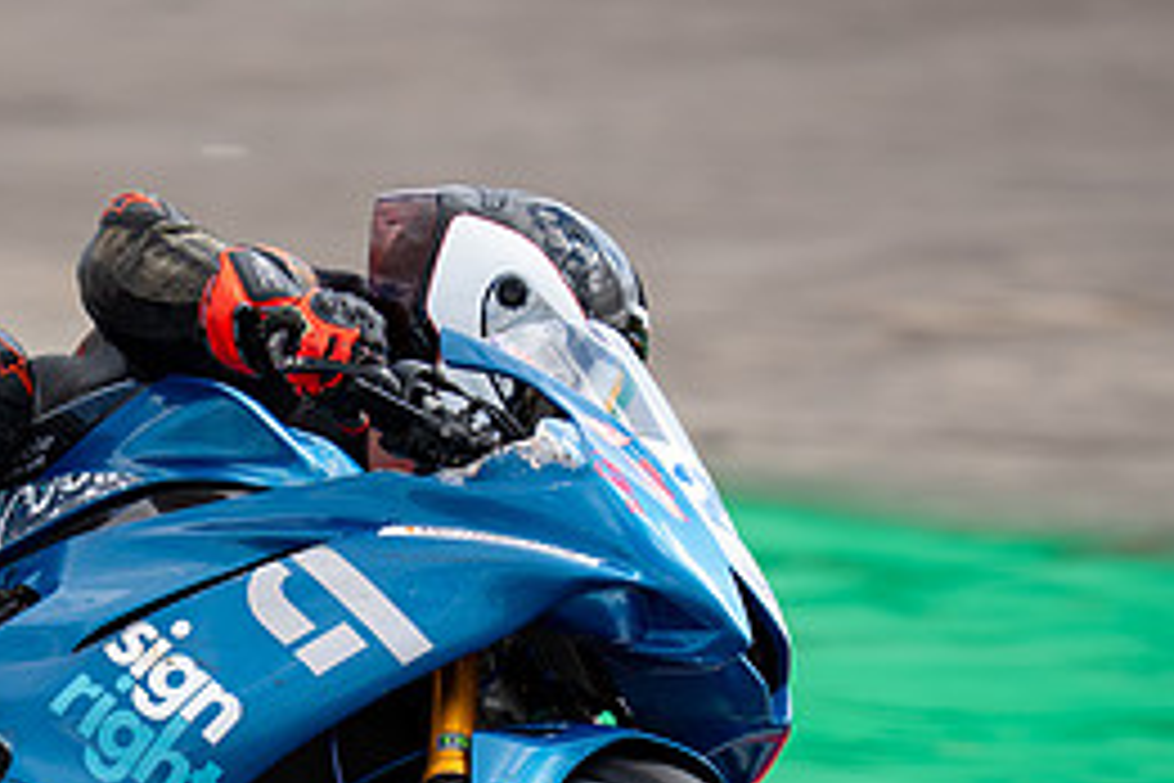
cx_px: 72
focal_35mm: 940
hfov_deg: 2.2
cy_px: 649
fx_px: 30652
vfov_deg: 1.5
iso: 64
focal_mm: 400
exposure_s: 1/400
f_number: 3.2
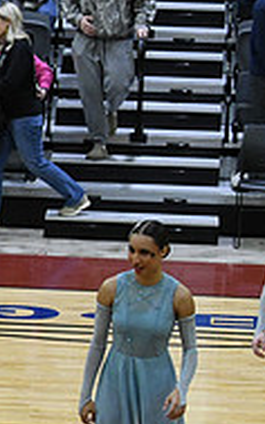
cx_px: -380
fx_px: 3805
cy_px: 324
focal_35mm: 329
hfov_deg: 3.9
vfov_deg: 6.4
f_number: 4
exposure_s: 1/500
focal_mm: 70
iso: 5000
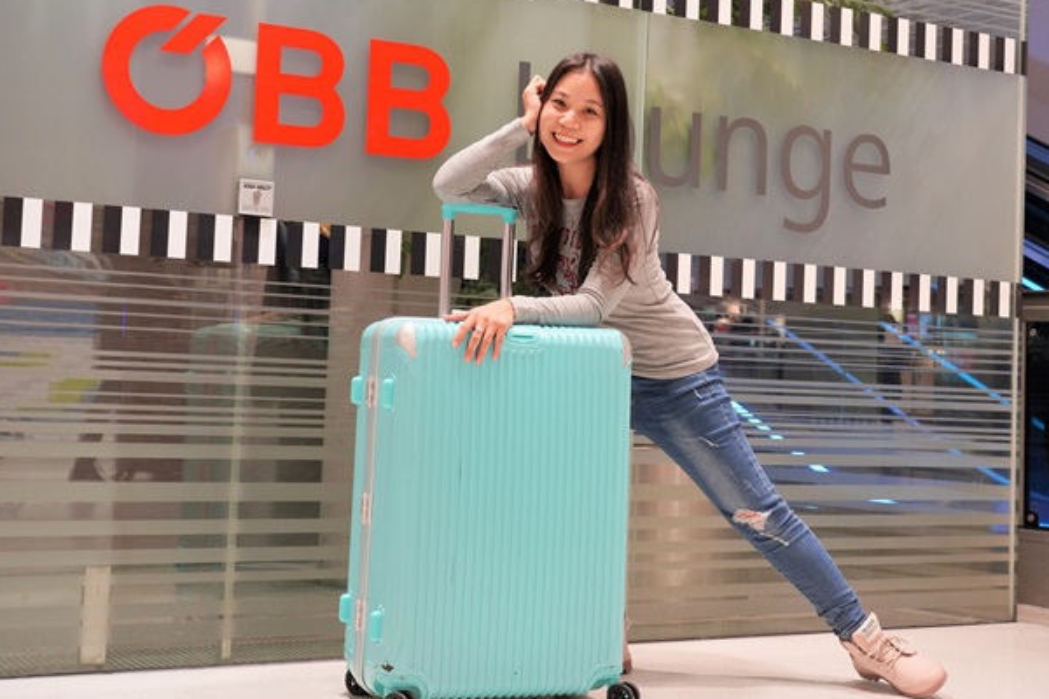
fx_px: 1632
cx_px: 594
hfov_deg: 35.6
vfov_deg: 24.1
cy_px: 273
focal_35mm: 56
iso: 640
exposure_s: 1/50
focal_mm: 42
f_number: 5
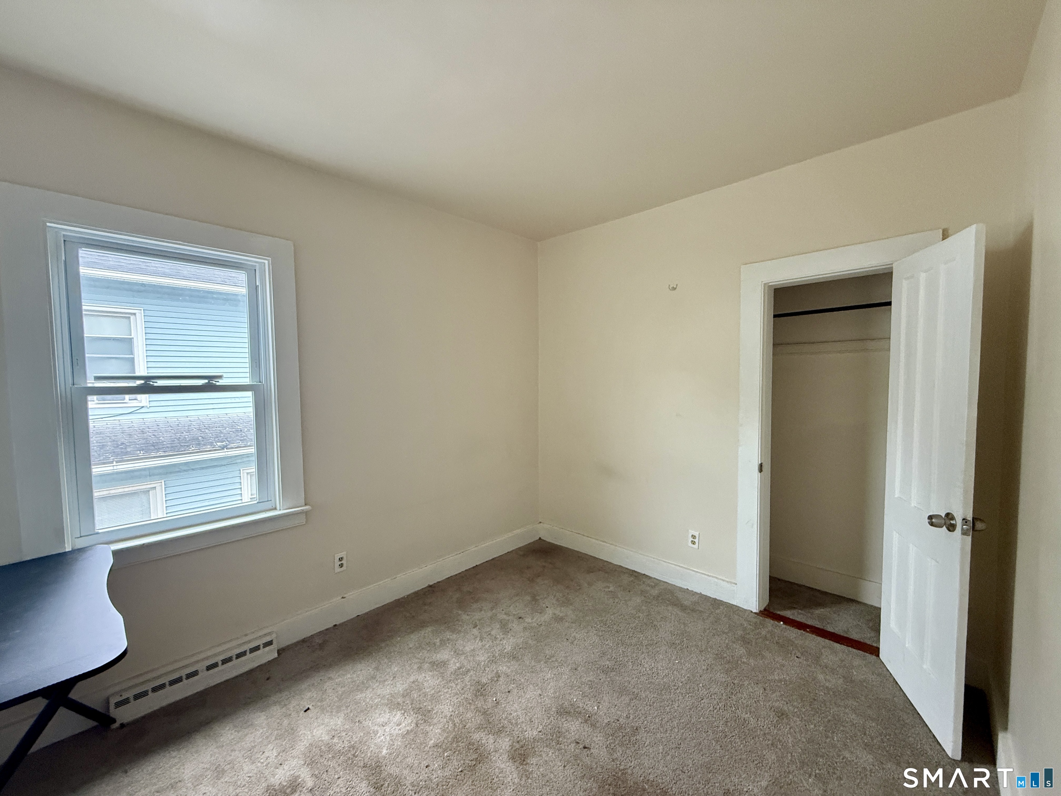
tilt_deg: -3.1
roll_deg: +0.5
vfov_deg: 85.7
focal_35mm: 14
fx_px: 429
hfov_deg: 102.1
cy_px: 398
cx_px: 530
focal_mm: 2.22
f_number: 2.2
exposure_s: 1/60
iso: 500
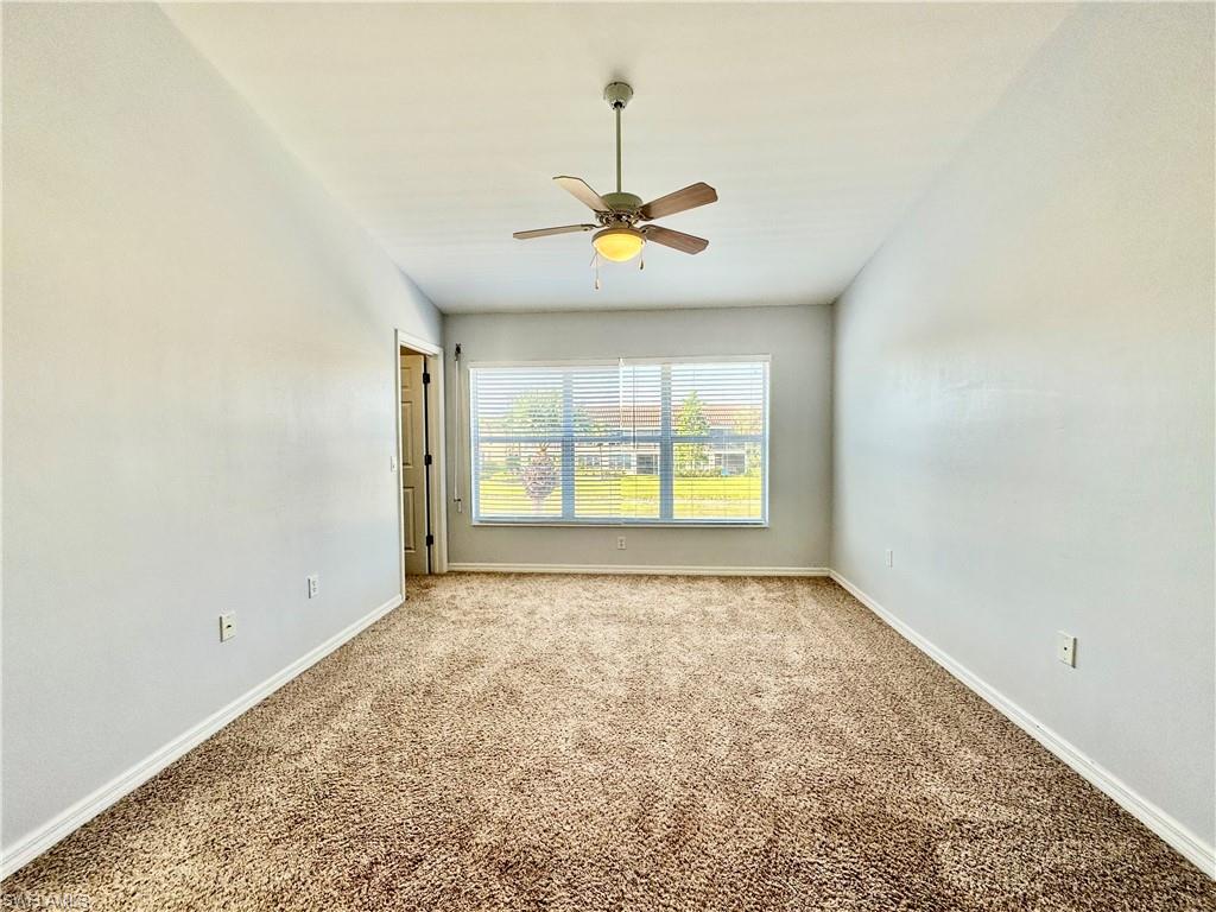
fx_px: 492
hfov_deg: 102.1
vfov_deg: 85.7
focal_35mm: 14
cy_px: 456
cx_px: 608
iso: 50
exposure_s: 1/120
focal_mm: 2.22
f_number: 2.2
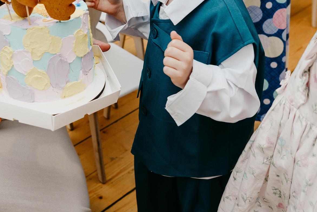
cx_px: 121
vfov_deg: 22.8
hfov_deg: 34.9
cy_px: -3
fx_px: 502
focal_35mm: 57
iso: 200
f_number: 3.5
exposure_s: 1/160
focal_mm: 26
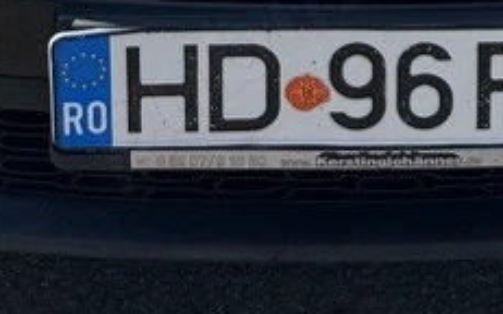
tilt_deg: -5.1
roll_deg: +1.3
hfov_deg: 14.1
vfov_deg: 6.6
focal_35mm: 147
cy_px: -1051
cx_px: 464
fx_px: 2014
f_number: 1.78
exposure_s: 1/4405
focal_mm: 6.76
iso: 80
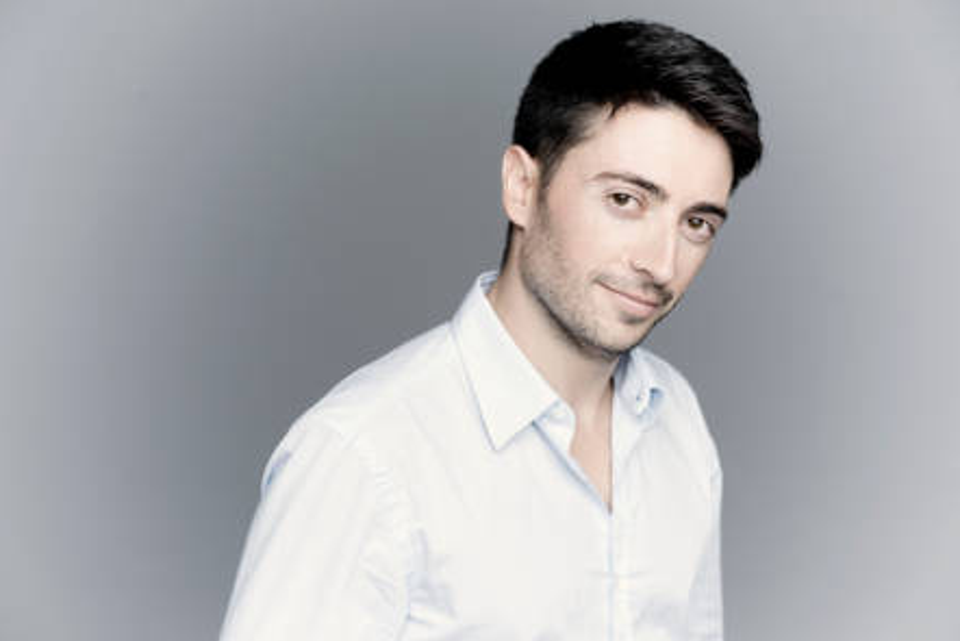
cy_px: 324
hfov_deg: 35.6
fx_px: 1494
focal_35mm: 56
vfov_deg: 24.2
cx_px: 482
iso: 80
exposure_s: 1/160
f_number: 5.6
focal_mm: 55
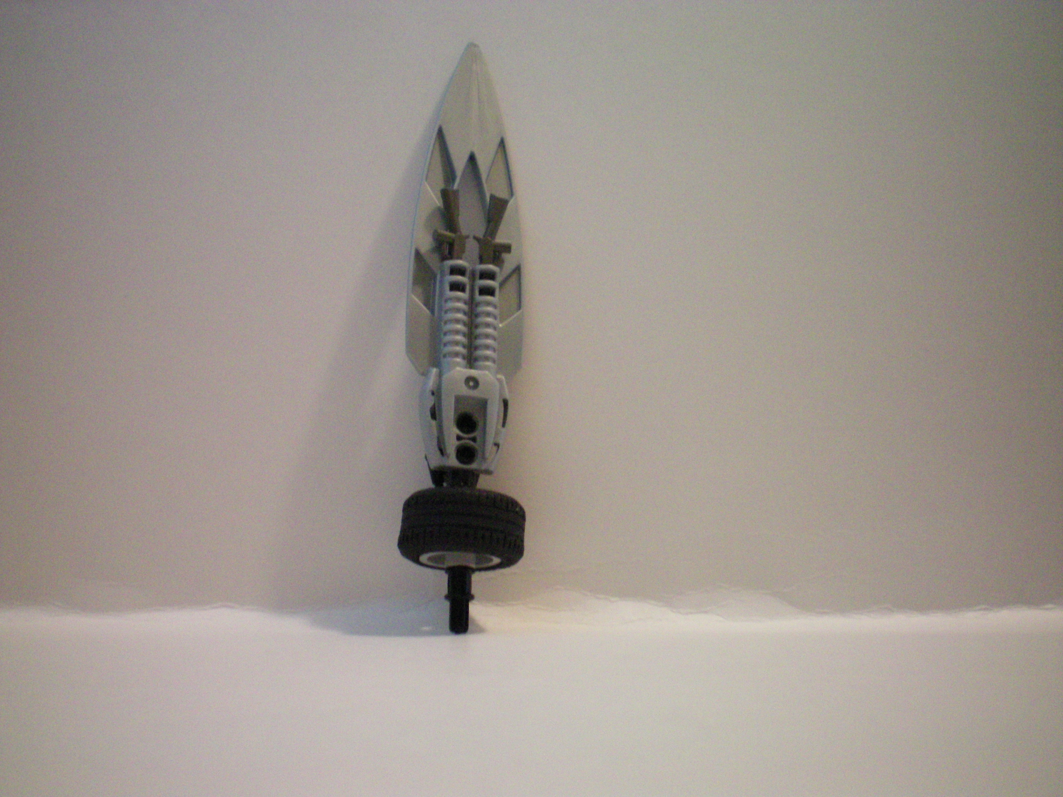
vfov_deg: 37.7
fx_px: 1167
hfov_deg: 49.0
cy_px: 398
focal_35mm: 38
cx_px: 532
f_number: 3.1
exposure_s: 1/5
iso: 400
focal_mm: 6.3
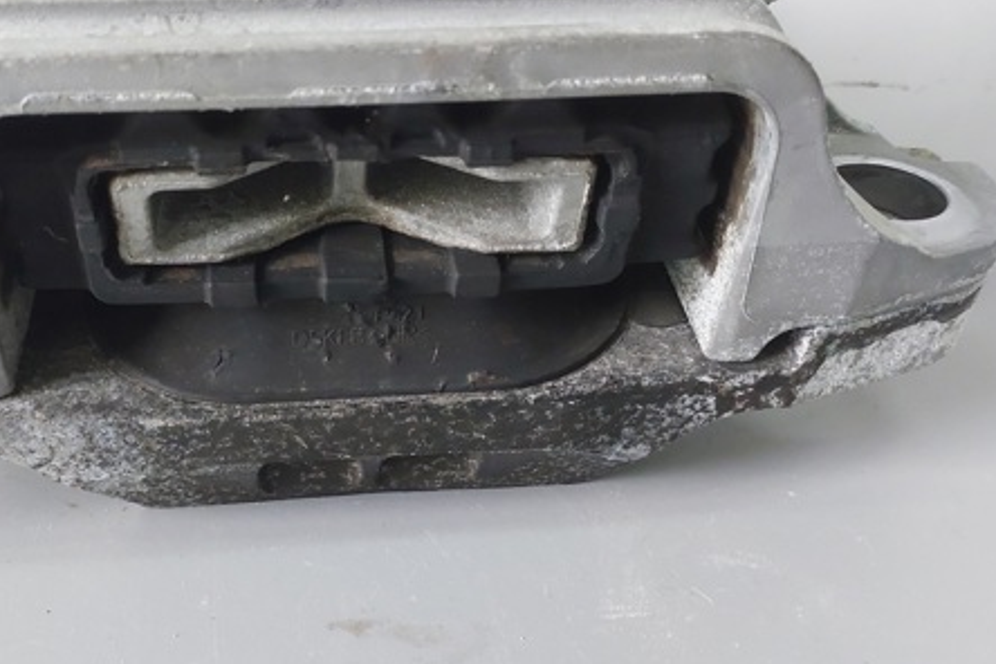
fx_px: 1162
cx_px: 359
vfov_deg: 31.9
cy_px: 312
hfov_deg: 45.9
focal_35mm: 42
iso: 320
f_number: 1.8
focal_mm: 5.32
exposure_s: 1/100
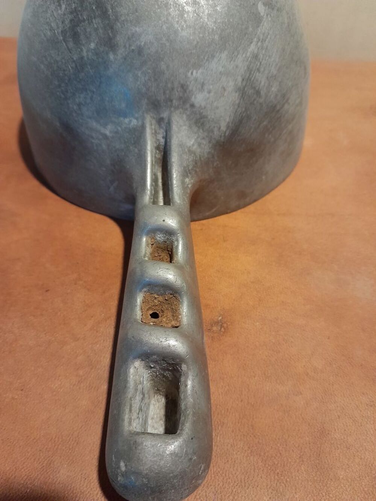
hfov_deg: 51.4
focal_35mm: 27
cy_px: 250
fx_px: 391
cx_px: 188
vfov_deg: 65.3
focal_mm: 4
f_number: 1.8
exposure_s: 1/33
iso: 400
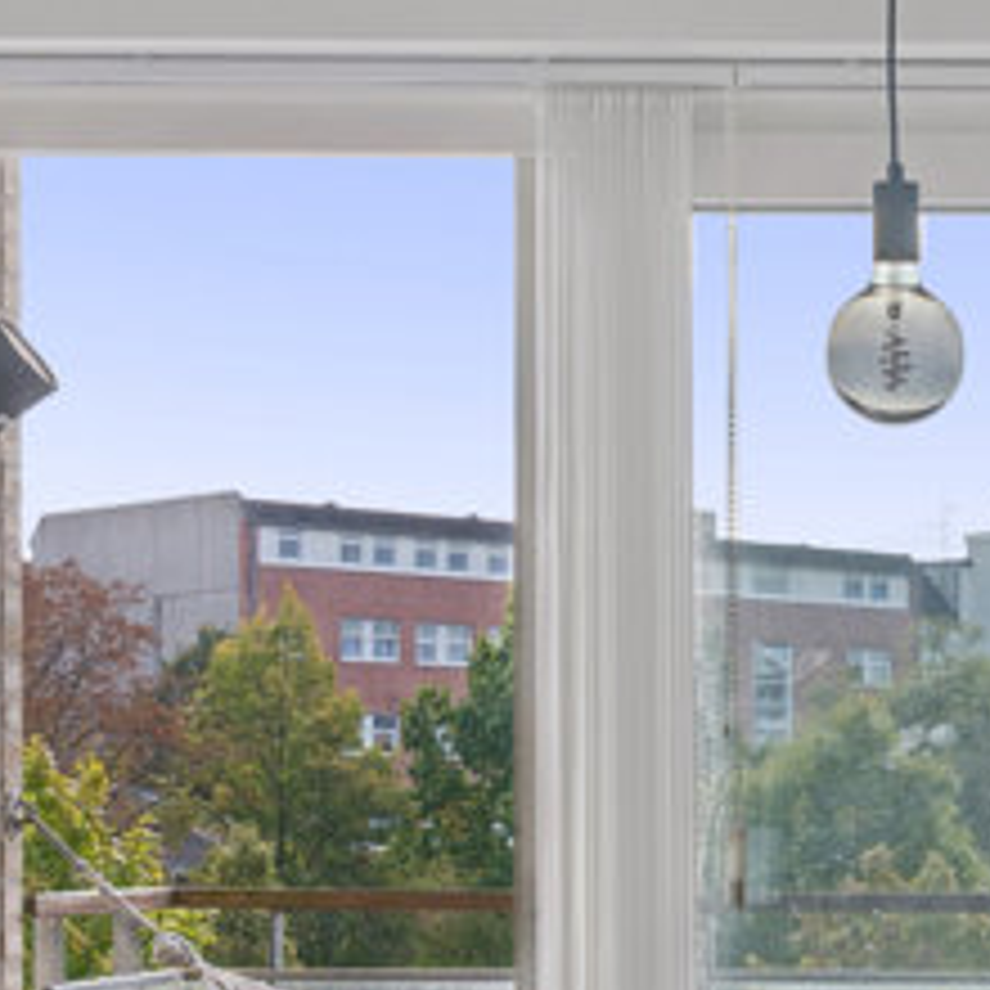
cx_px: 1269
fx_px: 3397
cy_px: 889
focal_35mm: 105
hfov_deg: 15.8
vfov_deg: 16.4
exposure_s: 1/80
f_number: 8
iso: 160
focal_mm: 23
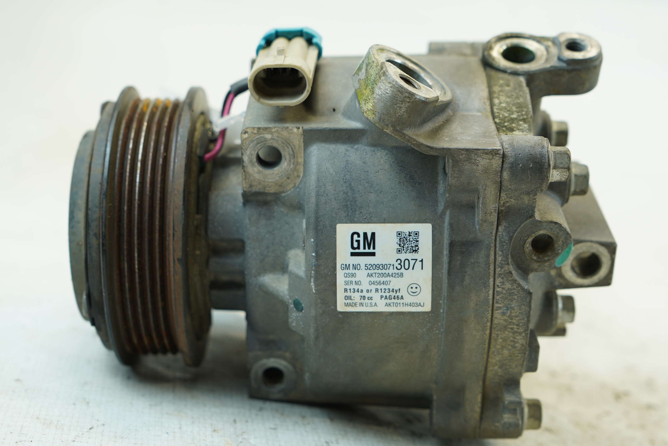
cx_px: 320
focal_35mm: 62
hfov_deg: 32.4
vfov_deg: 21.9
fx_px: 1150
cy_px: 241
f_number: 4
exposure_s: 1/60
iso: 160
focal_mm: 38
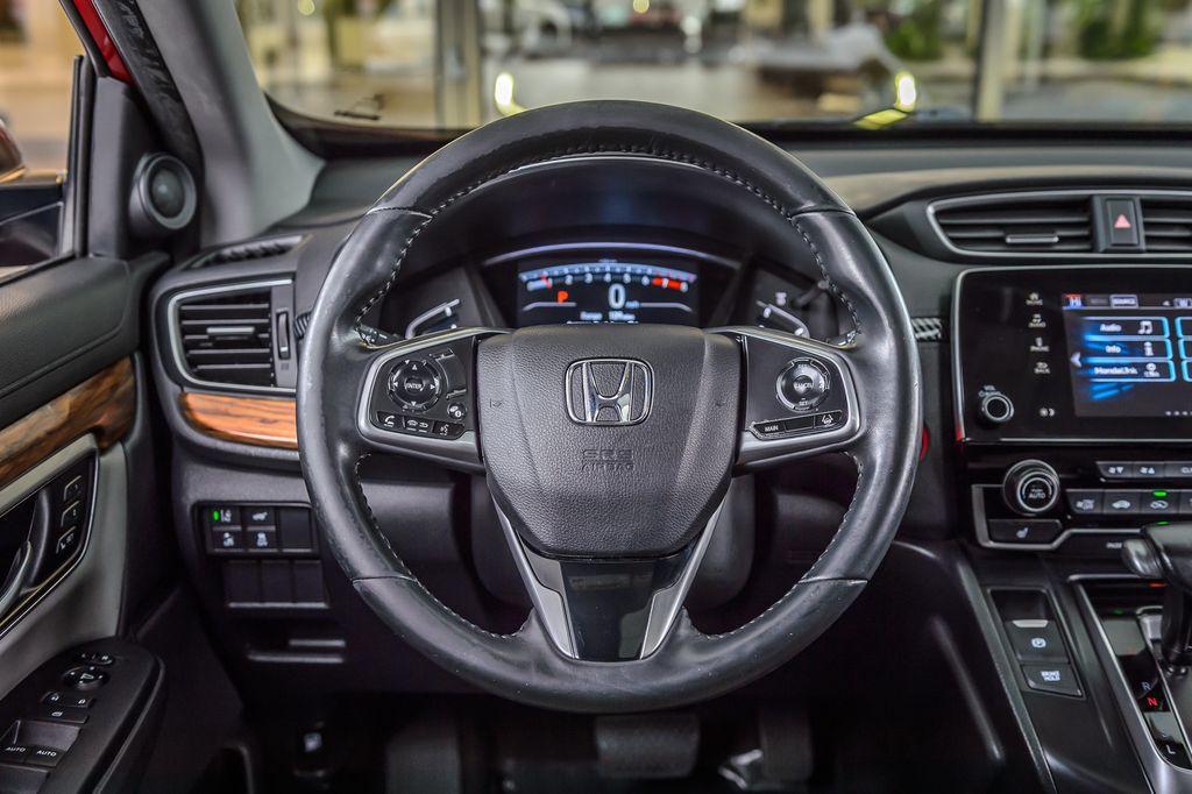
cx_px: 596
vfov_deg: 34.1
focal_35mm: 39
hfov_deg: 49.4
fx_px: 1295
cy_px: 397
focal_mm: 38
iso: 400
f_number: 4
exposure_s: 1/80
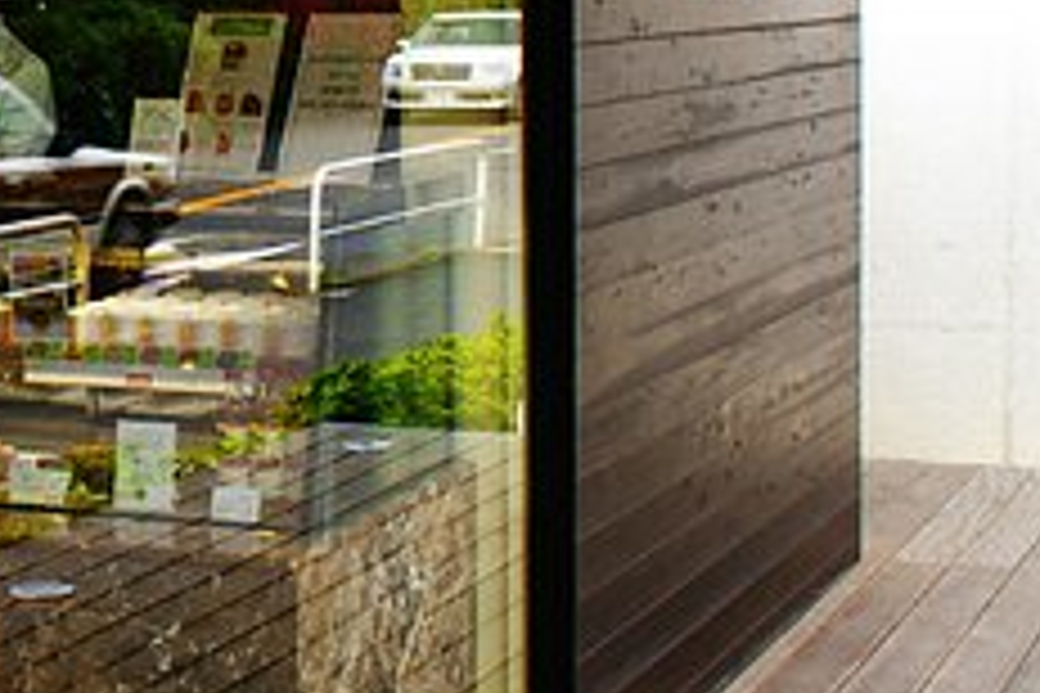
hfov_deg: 21.2
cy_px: 54
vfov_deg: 14.5
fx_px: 2686
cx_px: 5
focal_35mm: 93
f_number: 8
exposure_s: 1/45
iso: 200
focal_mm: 28
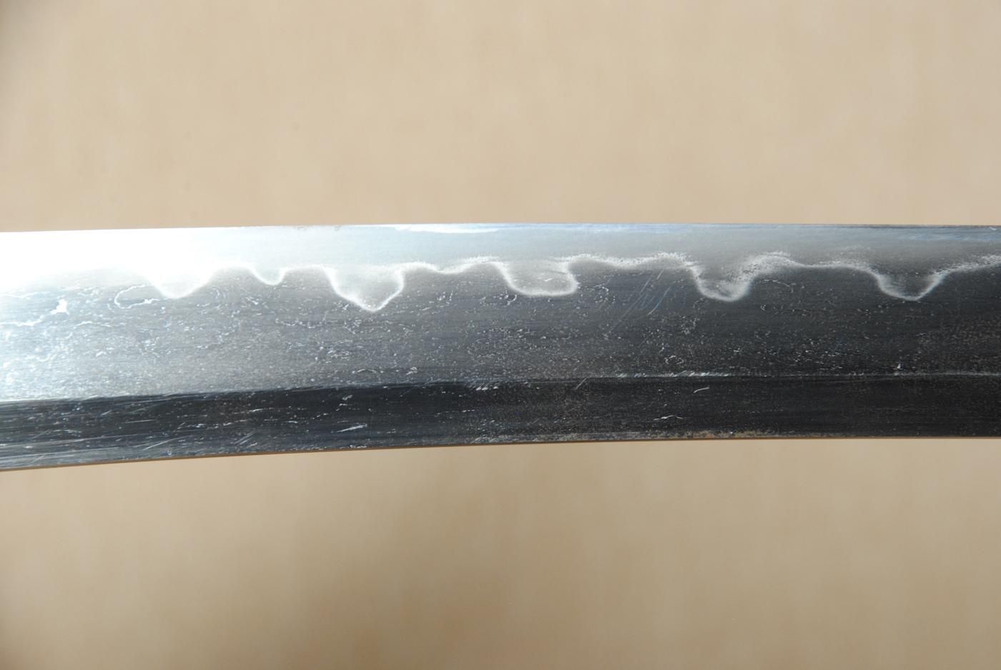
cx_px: 500
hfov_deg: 10.1
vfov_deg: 6.8
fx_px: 5637
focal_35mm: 202
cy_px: 335
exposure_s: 1/2
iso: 400
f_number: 11
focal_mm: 135
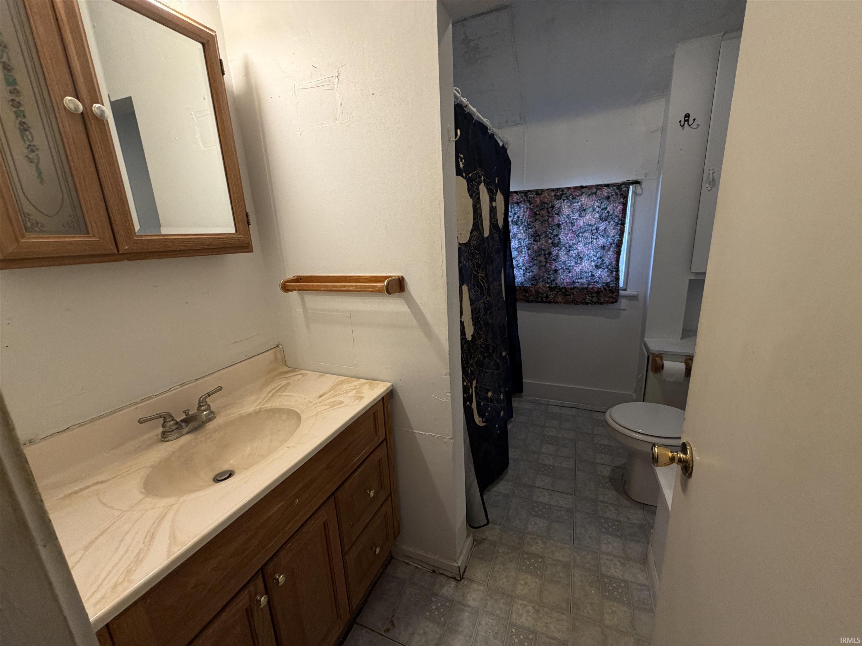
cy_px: 323
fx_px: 349
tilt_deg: -14.5
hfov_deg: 102.1
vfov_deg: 85.7
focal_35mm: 14
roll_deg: +4.1
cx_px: 431
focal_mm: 2.22
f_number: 2.2
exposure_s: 1/120
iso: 250
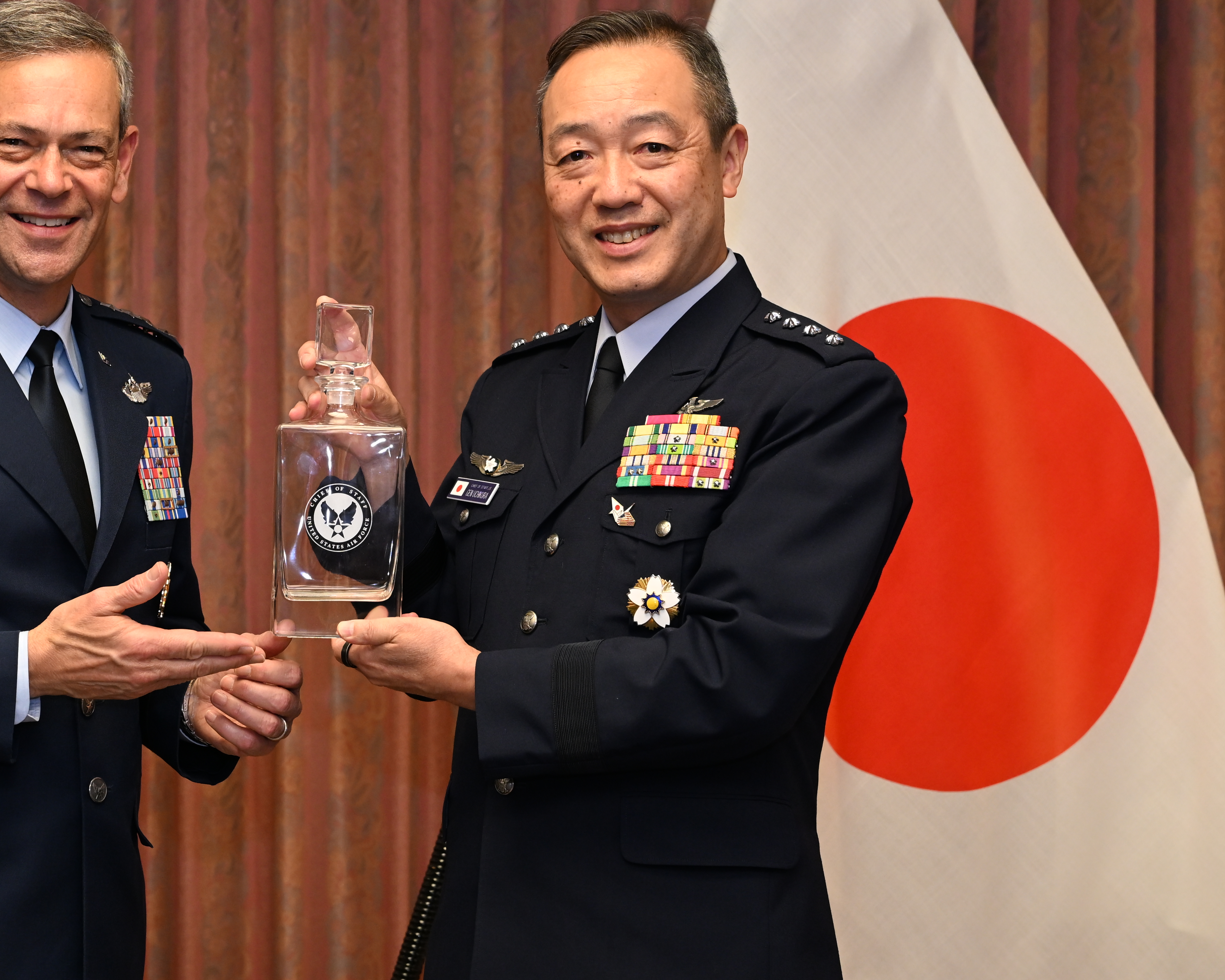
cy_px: 385
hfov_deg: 18.7
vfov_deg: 15.1
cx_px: 338
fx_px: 3698
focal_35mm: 102
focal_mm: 70
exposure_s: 1/160
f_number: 5
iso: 1600
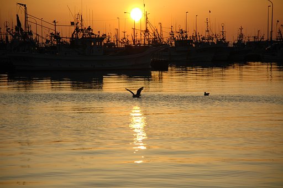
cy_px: 94
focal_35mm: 150
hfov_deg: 13.7
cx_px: 142
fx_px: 1178
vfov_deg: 9.1
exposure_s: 1/1250
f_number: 5.6
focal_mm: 100
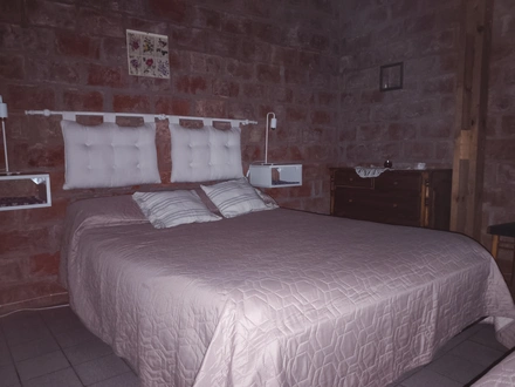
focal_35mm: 26
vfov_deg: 53.1
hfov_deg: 67.3
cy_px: 194
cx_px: 258
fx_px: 387
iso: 2000
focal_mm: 4.94
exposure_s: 1/25
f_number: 1.5
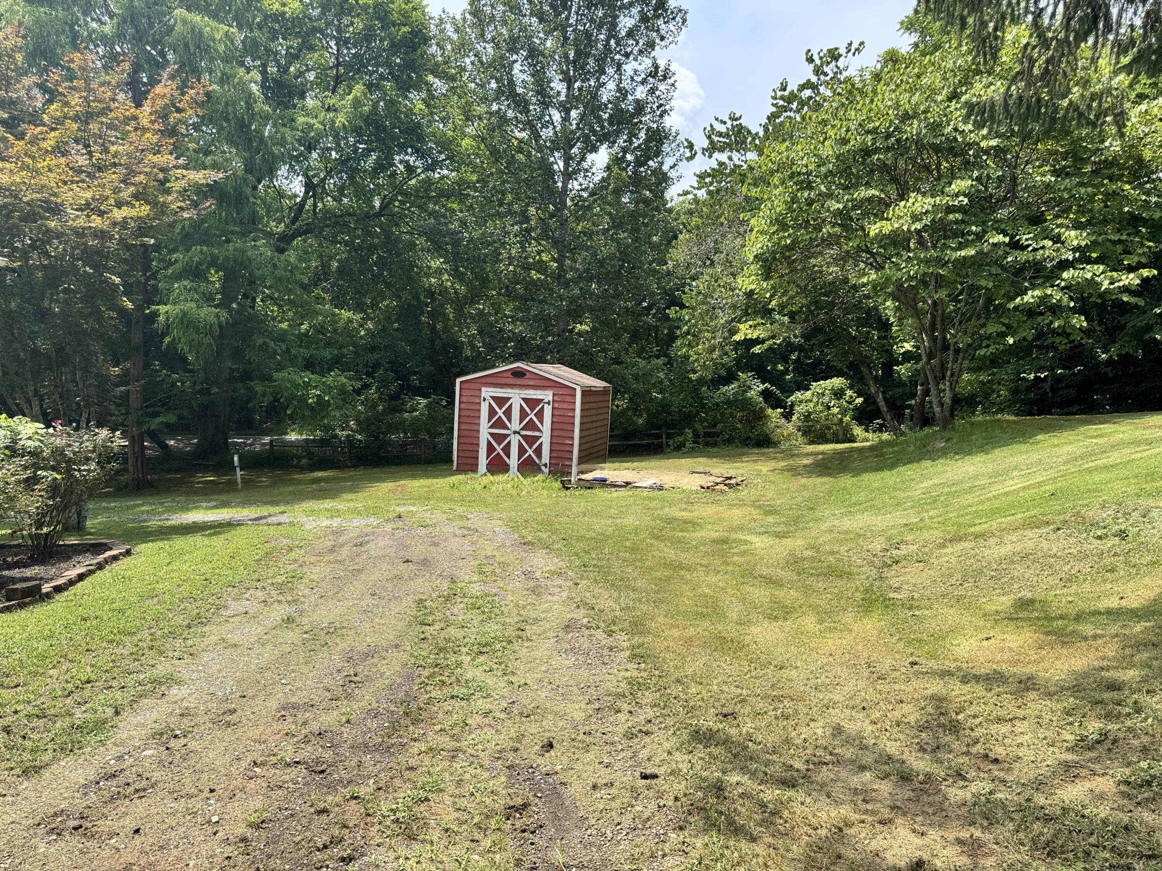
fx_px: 806
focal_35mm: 24
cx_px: 581
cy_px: 436
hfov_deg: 71.6
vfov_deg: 56.8
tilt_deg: -5.3
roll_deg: -1.5
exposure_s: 1/1923
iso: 80
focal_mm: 6.76
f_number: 1.78
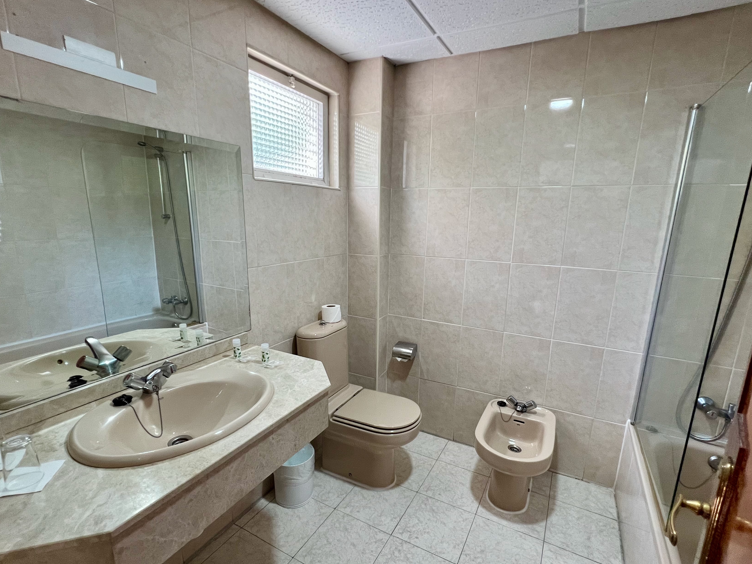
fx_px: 348
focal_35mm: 16
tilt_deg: -13.4
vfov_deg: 78.0
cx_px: 380
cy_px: 301
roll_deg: -1.2
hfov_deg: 94.5
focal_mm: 1.57
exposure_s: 1/99
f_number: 1.8
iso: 250
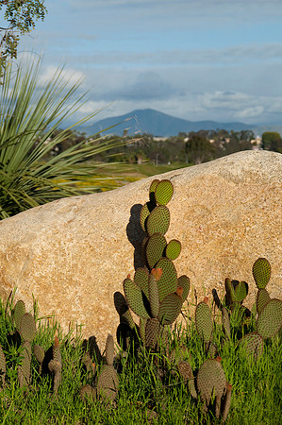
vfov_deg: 18.9
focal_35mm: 108
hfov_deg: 12.7
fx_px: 1272
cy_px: 212
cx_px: 141
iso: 200
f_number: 8
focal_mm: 72
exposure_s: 1/1000
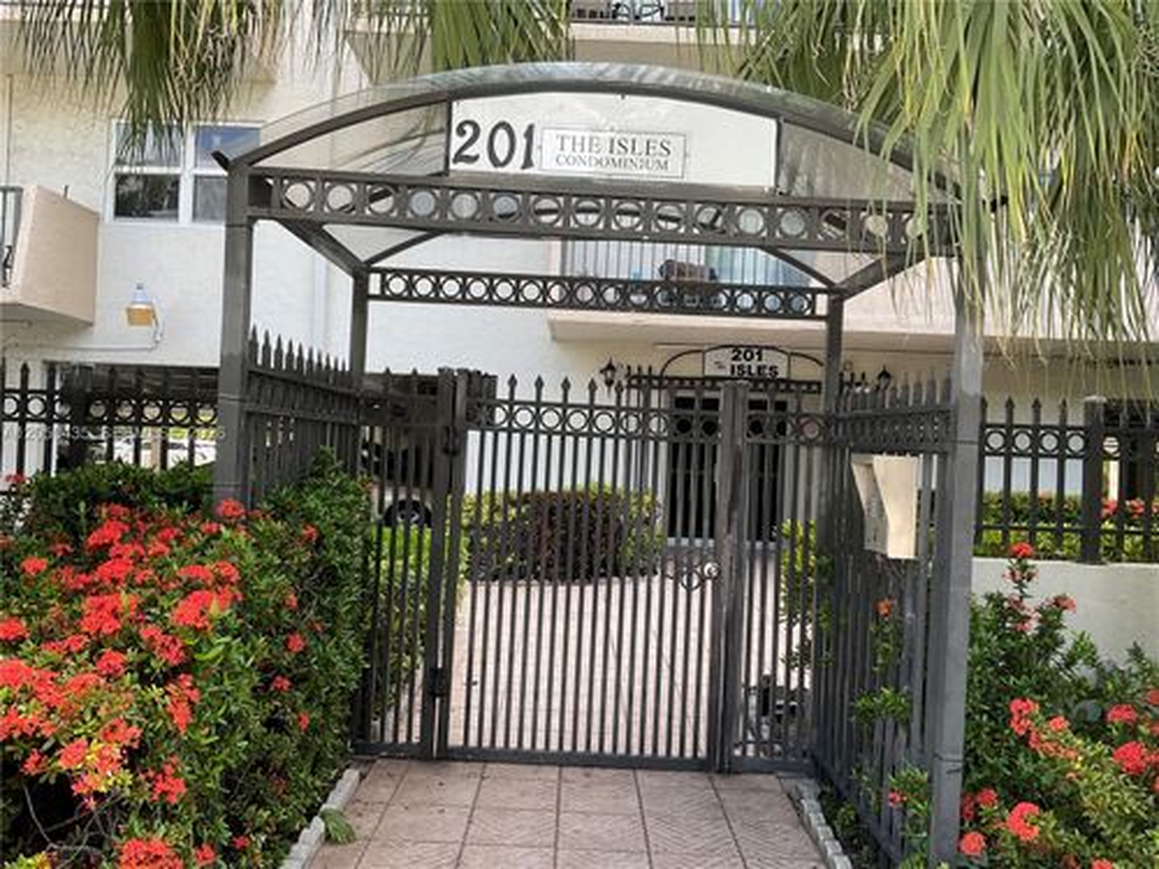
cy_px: 434
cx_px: 580
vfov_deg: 48.2
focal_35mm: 29
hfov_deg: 61.7
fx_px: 971
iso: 16
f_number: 1.8
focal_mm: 3
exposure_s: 1/254
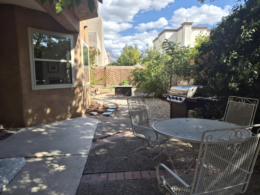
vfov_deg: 58.9
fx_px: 173
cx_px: 130
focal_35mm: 23
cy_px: 98
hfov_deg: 73.9
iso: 80
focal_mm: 5.4
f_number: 1.8
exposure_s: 1/3888
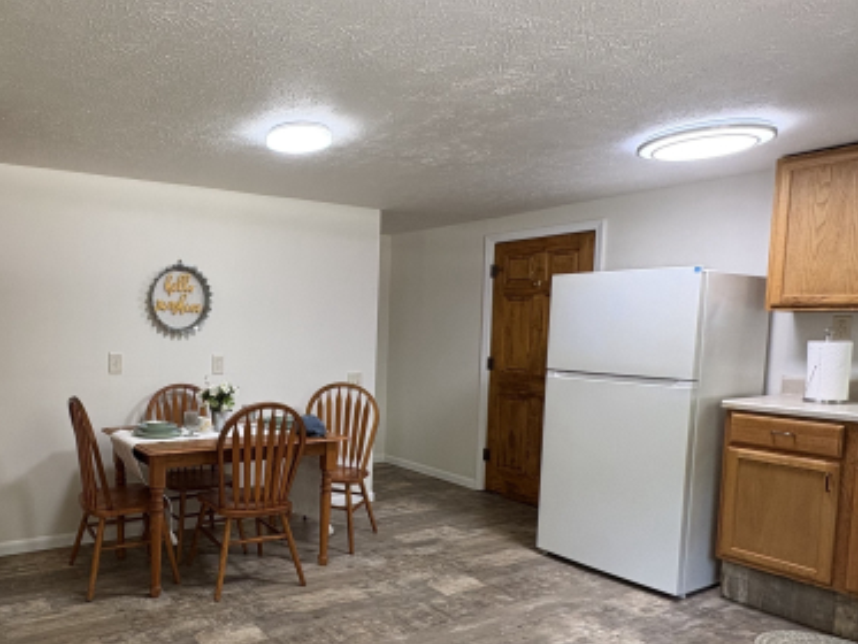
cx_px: 206
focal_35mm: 25
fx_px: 620
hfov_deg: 64.8
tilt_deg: -4.8
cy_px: 373
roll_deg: -0.6
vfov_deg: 54.7
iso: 160
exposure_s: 1/60
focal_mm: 2.22
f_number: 2.2
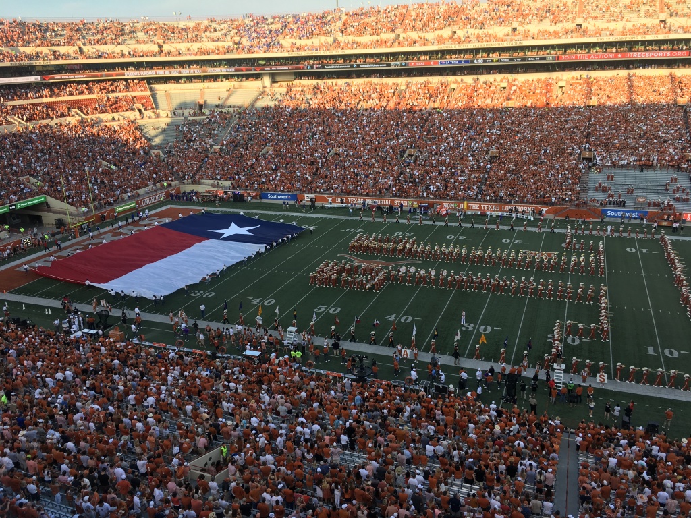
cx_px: 346
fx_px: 579
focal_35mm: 29
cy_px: 259
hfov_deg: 61.7
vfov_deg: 48.2
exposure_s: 1/363
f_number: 2.2
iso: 25
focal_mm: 4.15
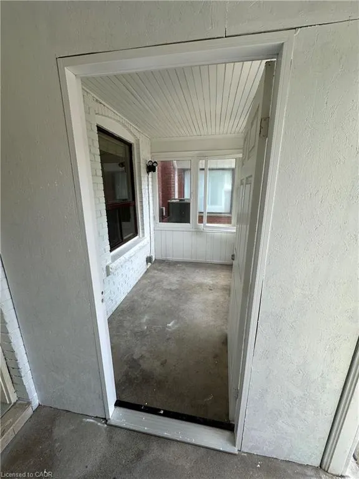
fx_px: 194
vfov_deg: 102.1
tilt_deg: -16.1
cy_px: 240
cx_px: 180
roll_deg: +0.2
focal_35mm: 14
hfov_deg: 85.7
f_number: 2.2
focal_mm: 2.22
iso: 40
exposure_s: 1/226
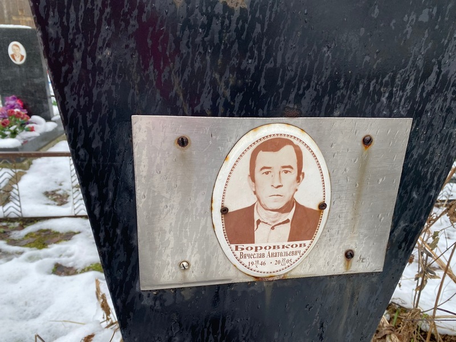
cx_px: 228
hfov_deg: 67.3
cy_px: 171
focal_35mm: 26
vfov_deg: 53.1
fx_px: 343
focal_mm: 4.25
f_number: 1.8
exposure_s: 1/121
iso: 64
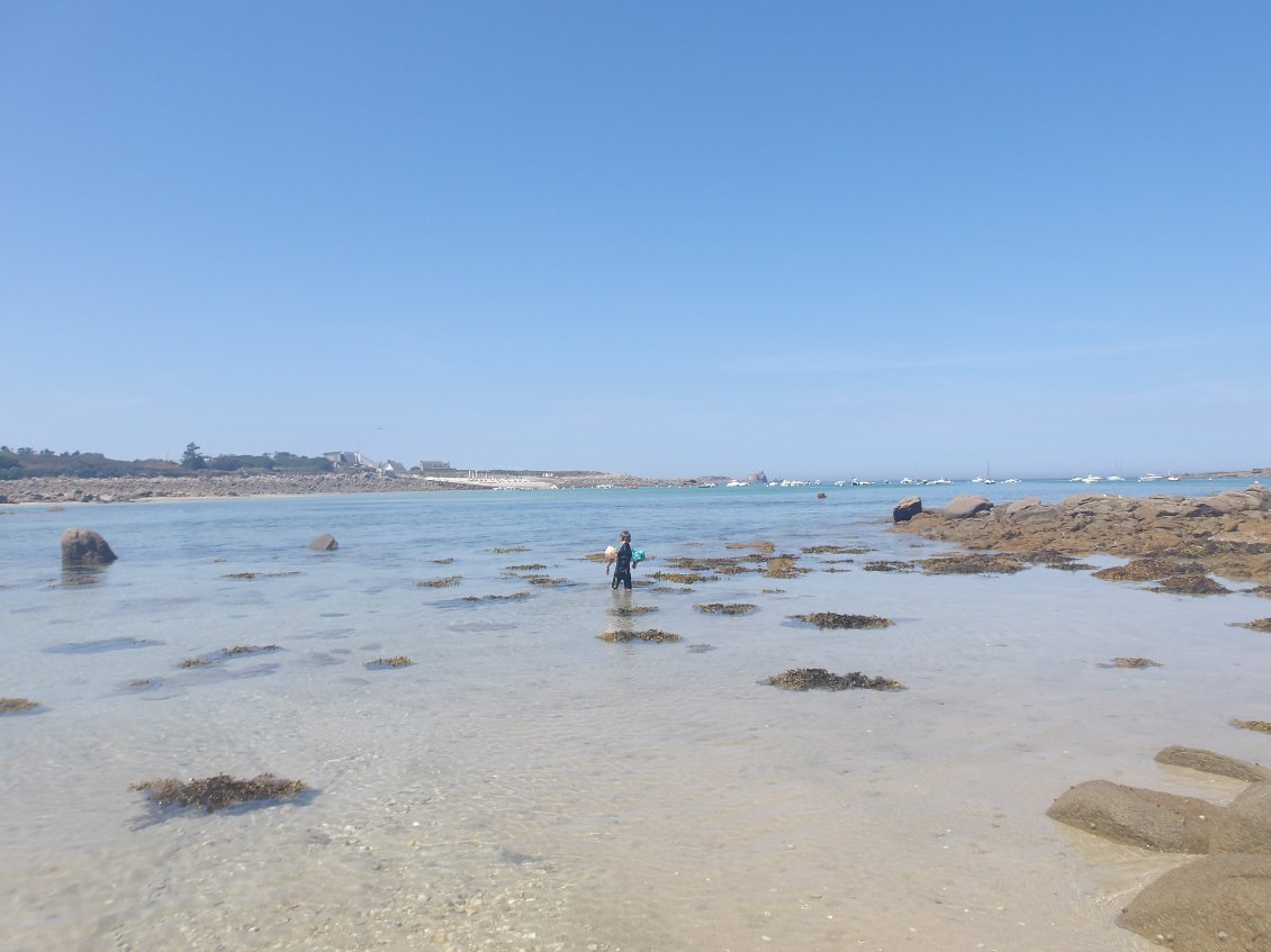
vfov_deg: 51.3
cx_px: 636
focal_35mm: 27
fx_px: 991
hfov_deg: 65.3
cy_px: 476
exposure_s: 1/103
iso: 100
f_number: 10.4
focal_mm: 4.9
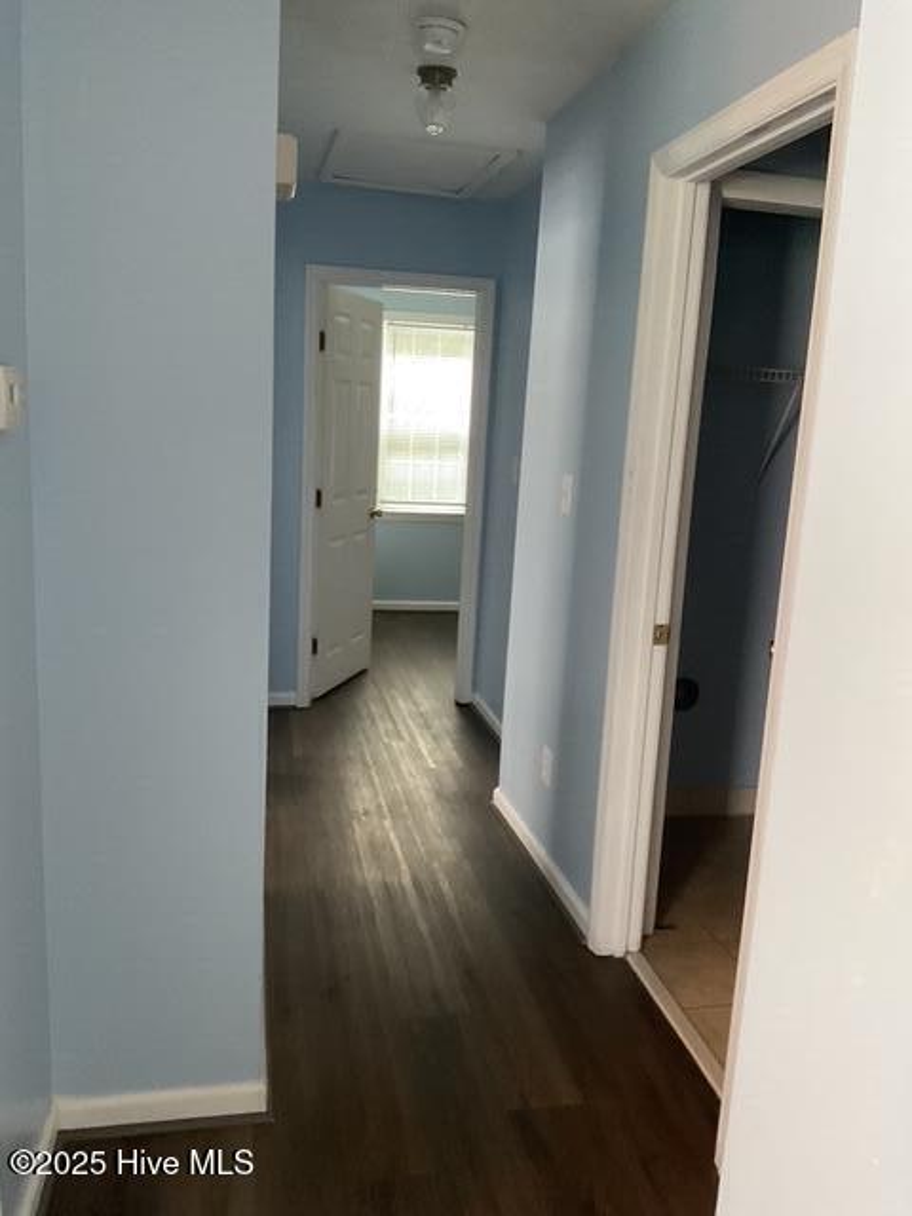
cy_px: 608
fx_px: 1019
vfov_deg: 61.7
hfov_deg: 48.2
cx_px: 456
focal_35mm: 29
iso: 320
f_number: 1.8
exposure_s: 1/40
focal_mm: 3
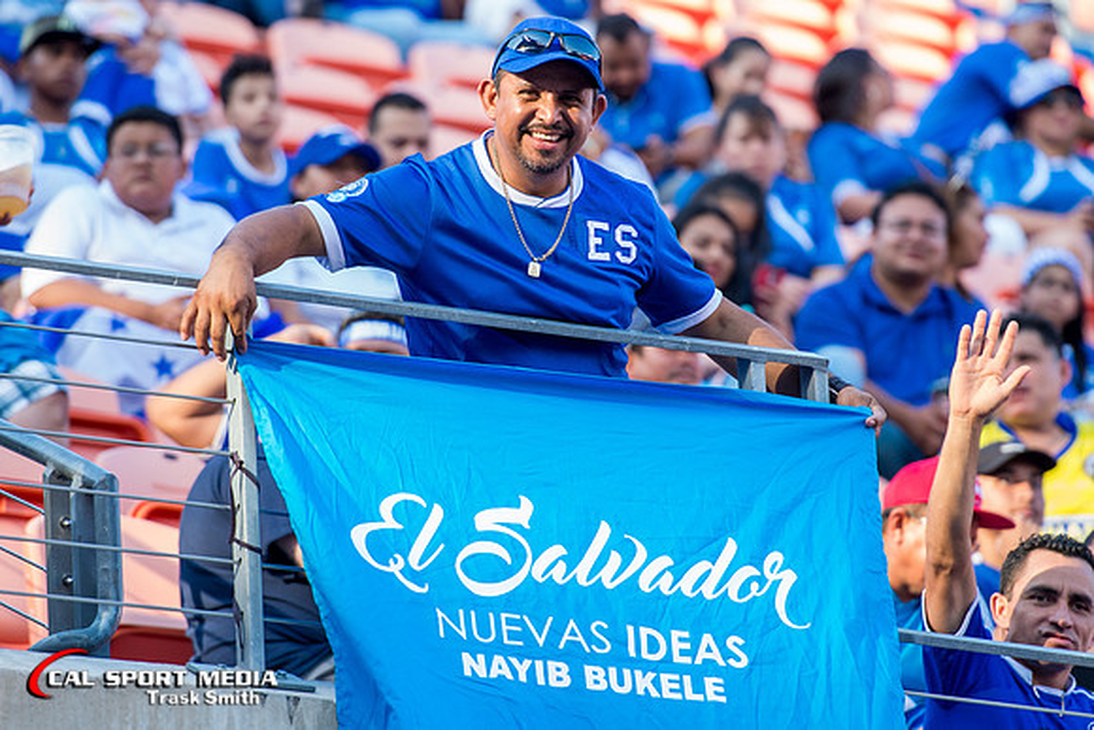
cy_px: 322
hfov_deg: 6.9
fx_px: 9119
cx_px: 552
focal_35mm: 300
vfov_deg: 4.6
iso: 1250
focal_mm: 200
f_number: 4
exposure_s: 1/1250
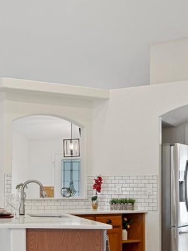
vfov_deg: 32.2
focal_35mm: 59
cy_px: 185
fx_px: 427
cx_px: -24
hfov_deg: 23.2
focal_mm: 17
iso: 320
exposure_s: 1.6
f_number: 8
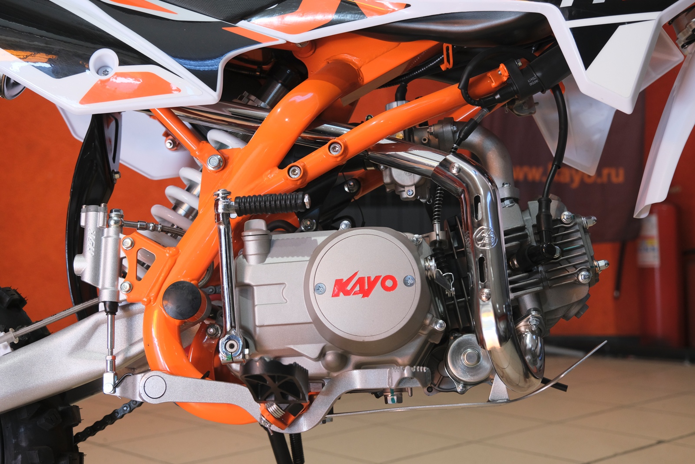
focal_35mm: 54
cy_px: 232
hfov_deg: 36.9
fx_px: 1043
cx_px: 348
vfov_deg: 25.1
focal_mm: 35.8
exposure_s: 1/250
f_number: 4
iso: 1250
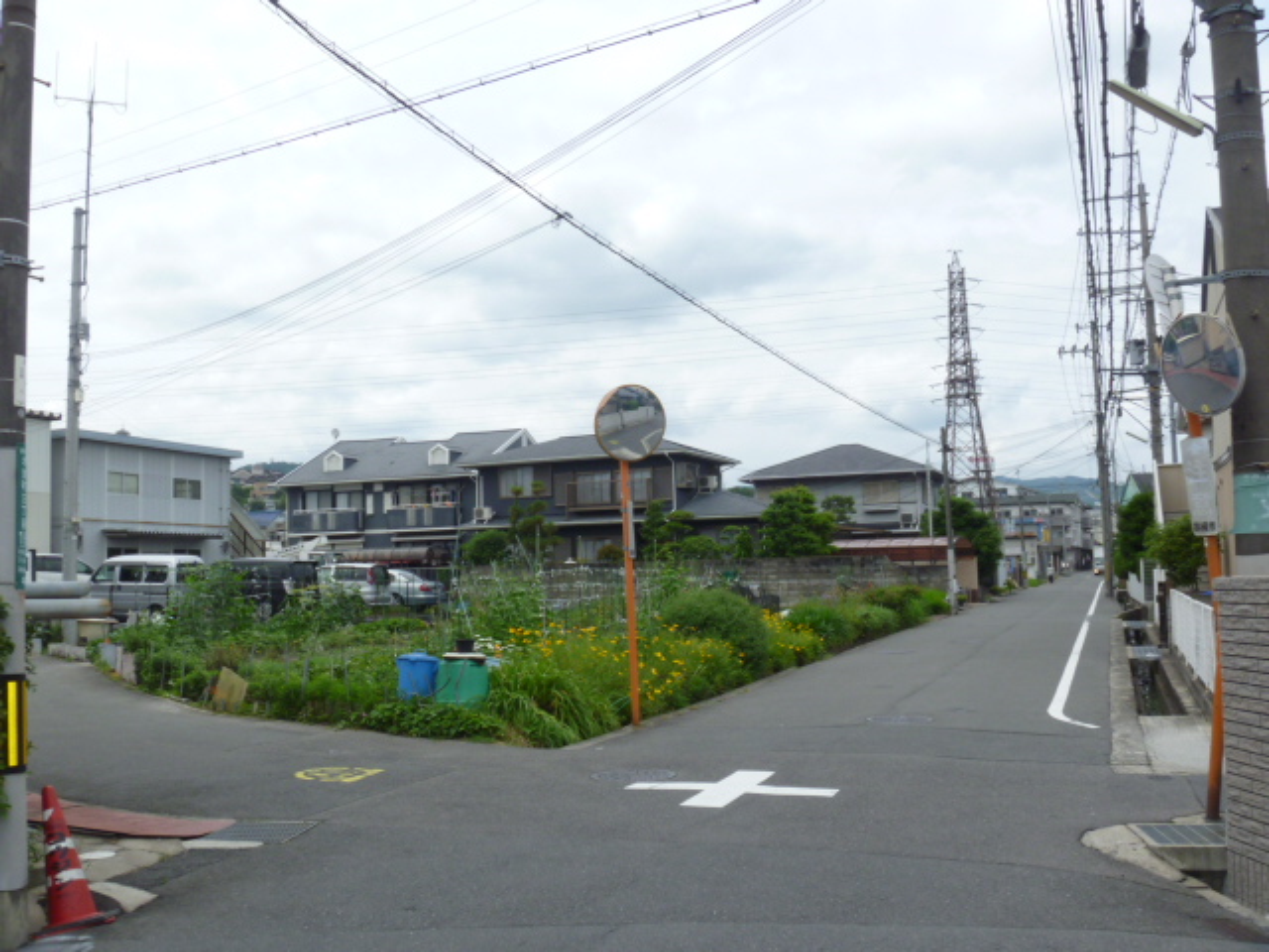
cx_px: 634
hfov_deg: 52.6
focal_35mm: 35
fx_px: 1283
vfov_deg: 40.7
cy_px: 476
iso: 100
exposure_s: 1/400
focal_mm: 6.3
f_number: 5.6
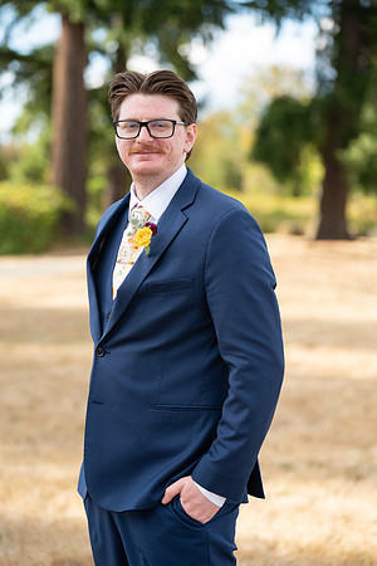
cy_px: 283
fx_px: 1335
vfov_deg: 23.9
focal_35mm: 85
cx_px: 188
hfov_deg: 16.1
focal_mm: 85
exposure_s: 1/1600
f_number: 2.8
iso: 400
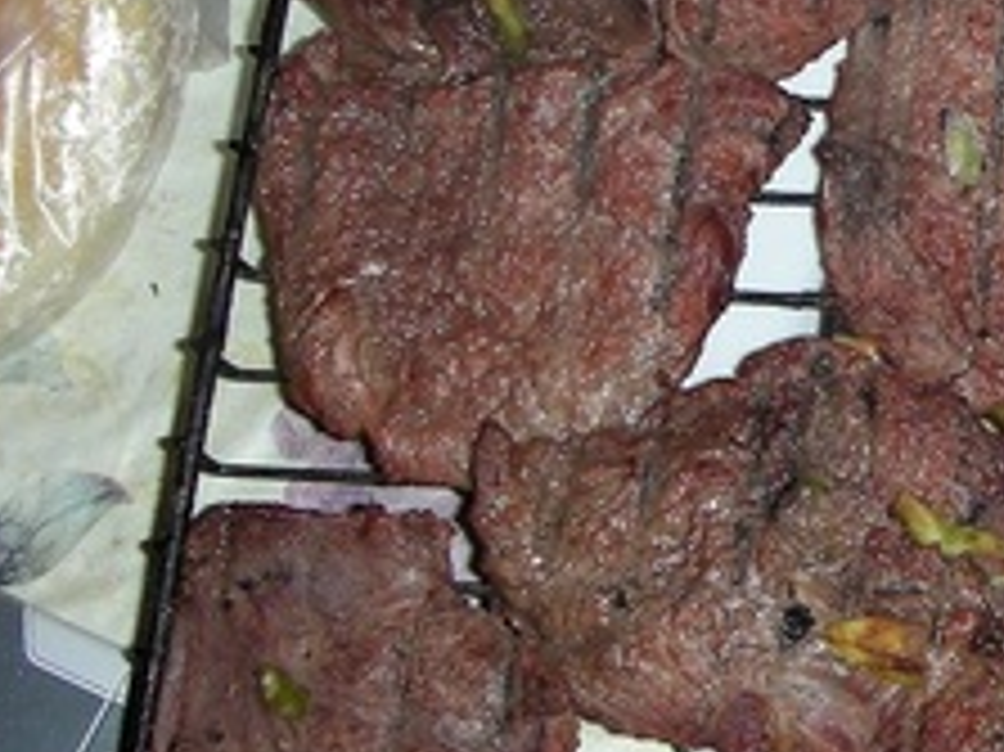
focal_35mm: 110
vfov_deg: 13.4
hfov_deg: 17.1
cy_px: 218
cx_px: 1220
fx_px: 3189
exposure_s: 1/60.1
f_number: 3
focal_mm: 5.8
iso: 50
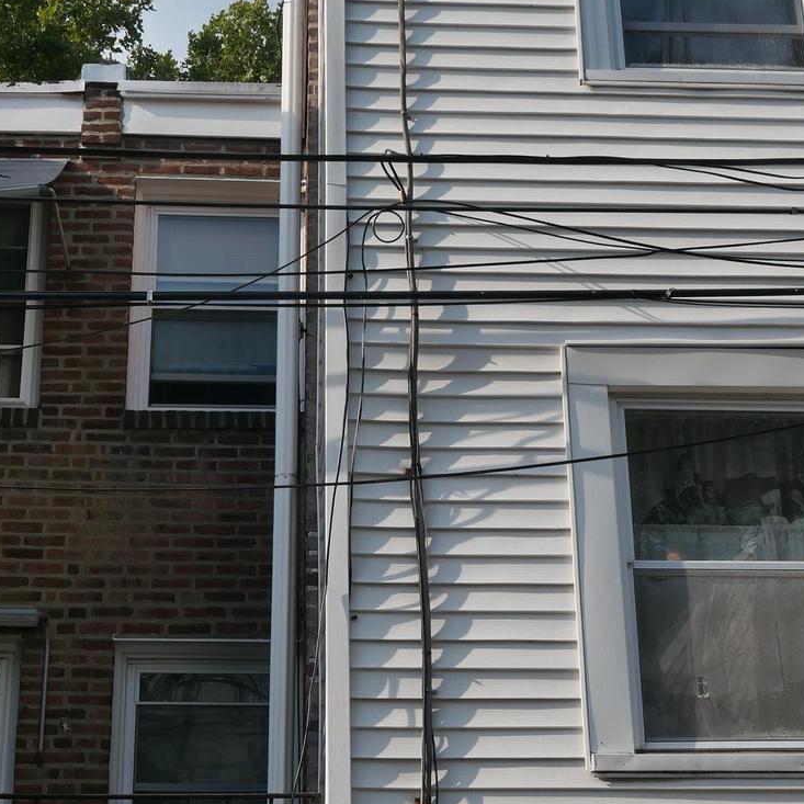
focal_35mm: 63
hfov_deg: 27.3
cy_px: 603
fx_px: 1655
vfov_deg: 26.9
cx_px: 415
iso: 200
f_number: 5.6
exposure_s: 1/640
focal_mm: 15.4
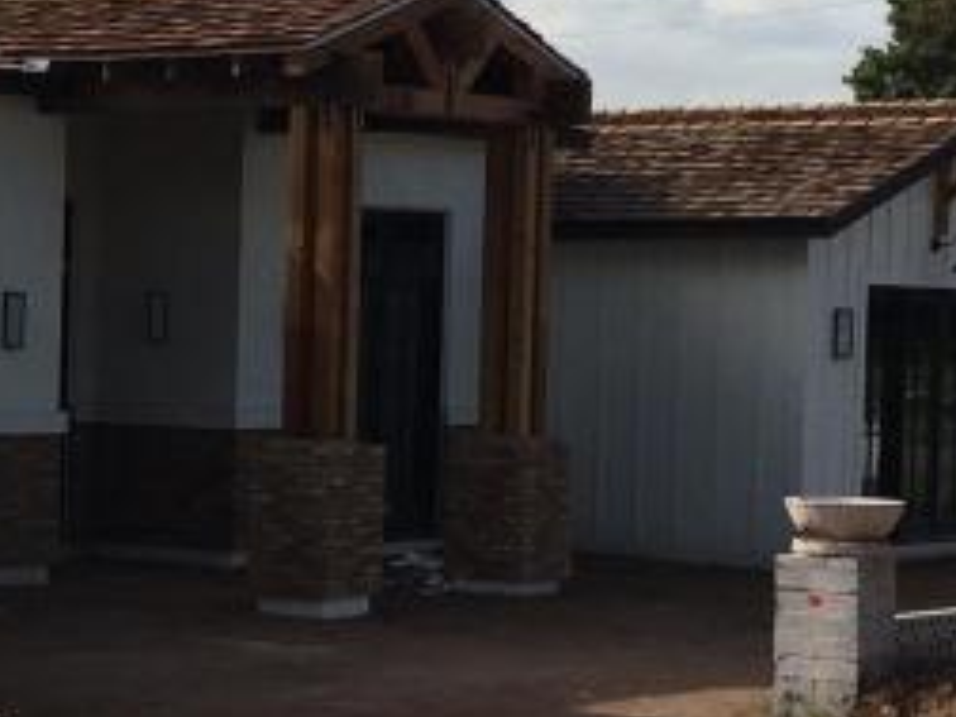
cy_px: 398
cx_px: -224
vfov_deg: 12.6
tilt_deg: -0.2
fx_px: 3259
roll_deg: -1.1
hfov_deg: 16.0
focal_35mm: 118
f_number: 2.2
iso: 25
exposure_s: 1/1876
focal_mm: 4.15
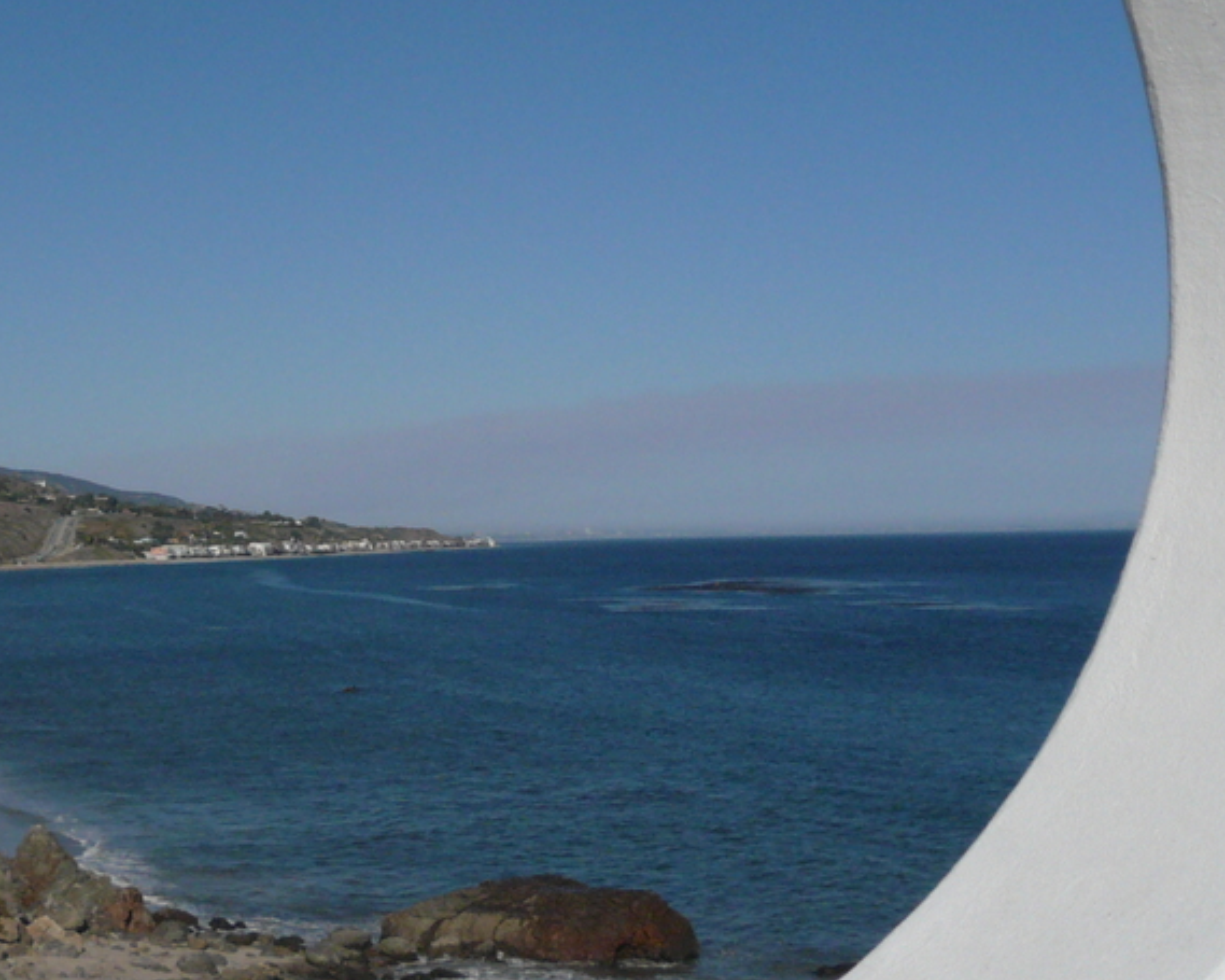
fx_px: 2139
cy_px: 435
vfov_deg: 25.8
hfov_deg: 31.6
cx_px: 363
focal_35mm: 59
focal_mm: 4.6
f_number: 8
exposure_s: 1/640
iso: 100
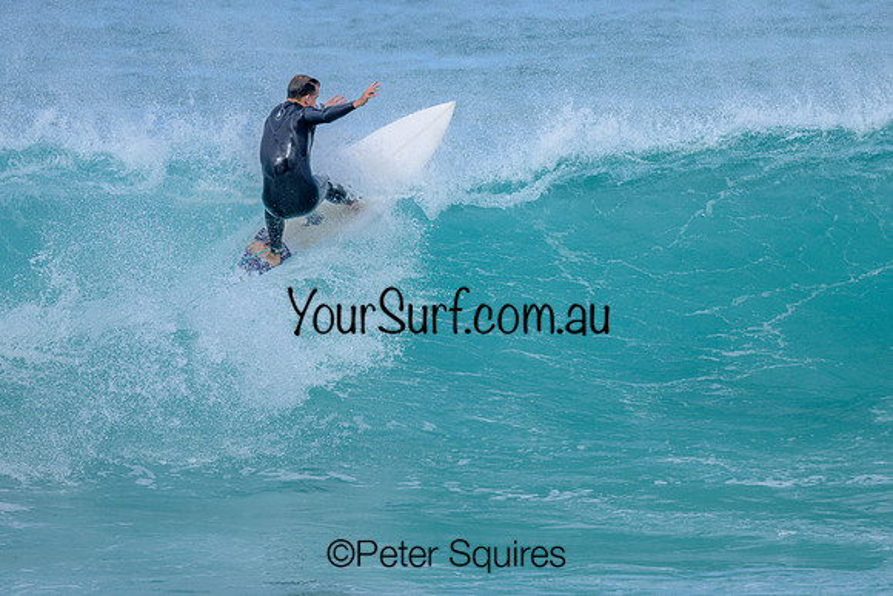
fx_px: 27277
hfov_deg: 1.9
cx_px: 456
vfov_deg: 1.3
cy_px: 259
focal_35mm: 1099
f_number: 6.3
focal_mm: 800
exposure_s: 1/2000
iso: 360
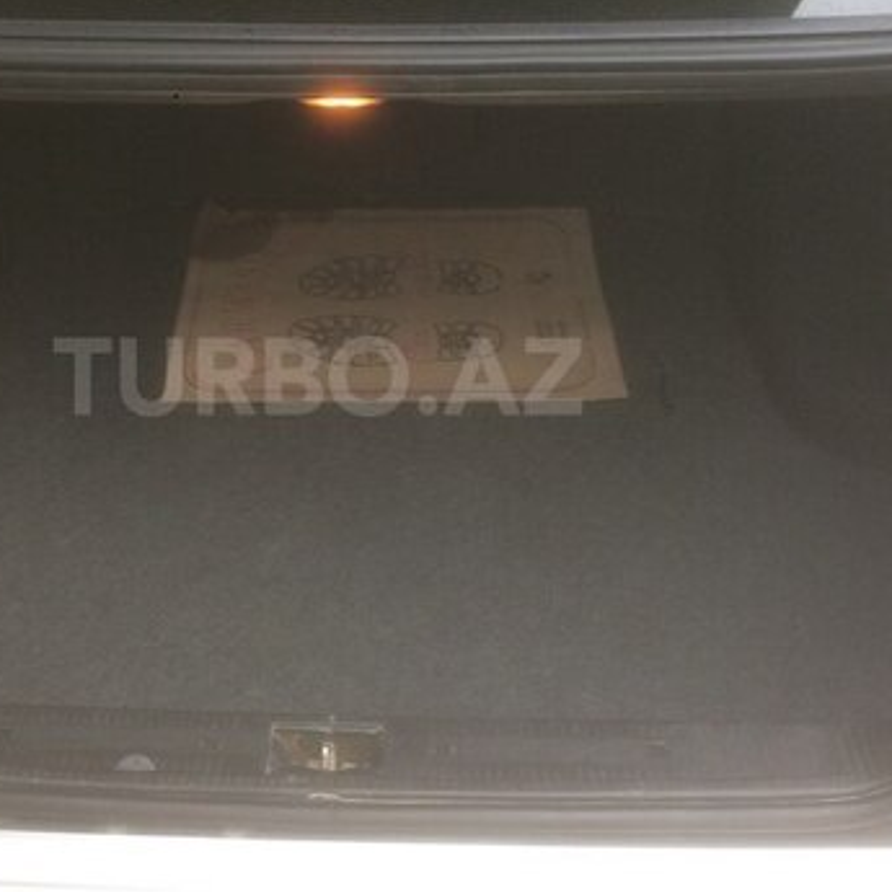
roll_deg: -0.7
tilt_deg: -30.0
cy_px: 376
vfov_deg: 34.6
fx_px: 1429
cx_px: 318
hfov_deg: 34.4
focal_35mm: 49
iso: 64
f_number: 2.2
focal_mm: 4.15
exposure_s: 1/33
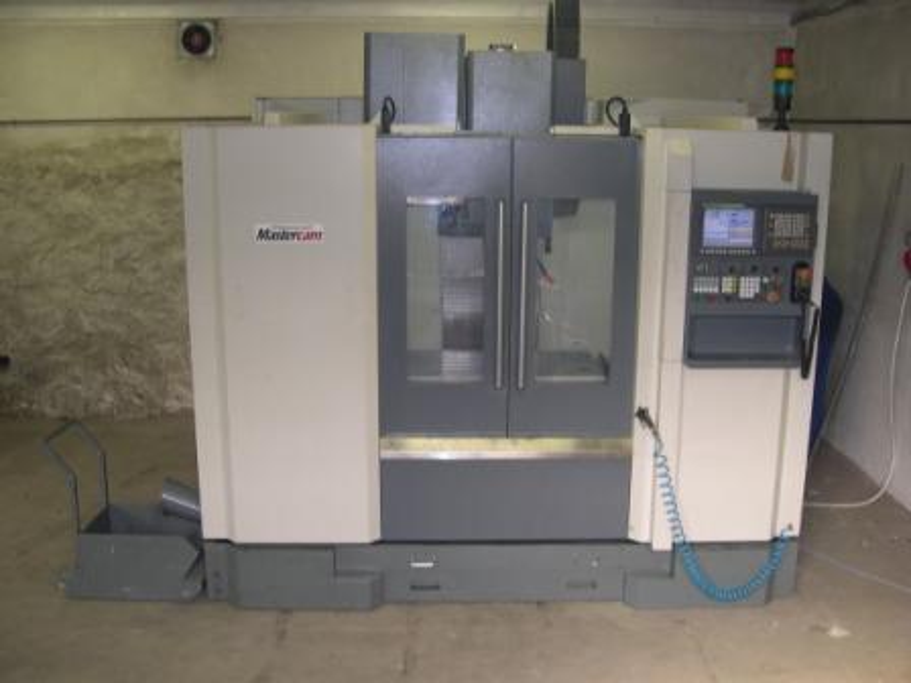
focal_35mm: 38
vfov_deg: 37.7
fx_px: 1000
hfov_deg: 49.0
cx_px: 456
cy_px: 342
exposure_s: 1/30
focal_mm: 8
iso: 100
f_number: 2.8
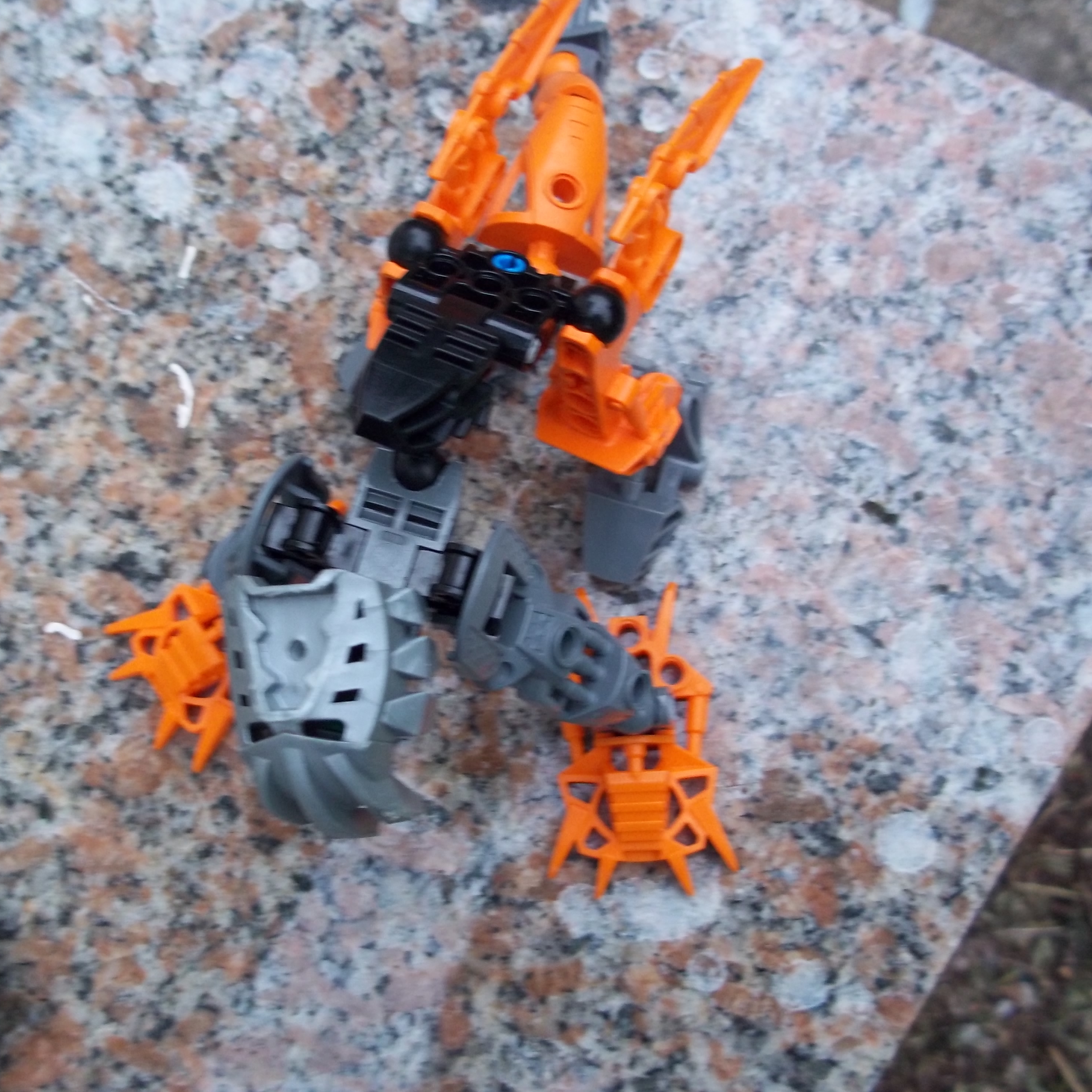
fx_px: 1535
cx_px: 435
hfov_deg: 39.0
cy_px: 539
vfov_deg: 39.2
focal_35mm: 43
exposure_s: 1/25
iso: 160
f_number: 3.1
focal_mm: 6.5
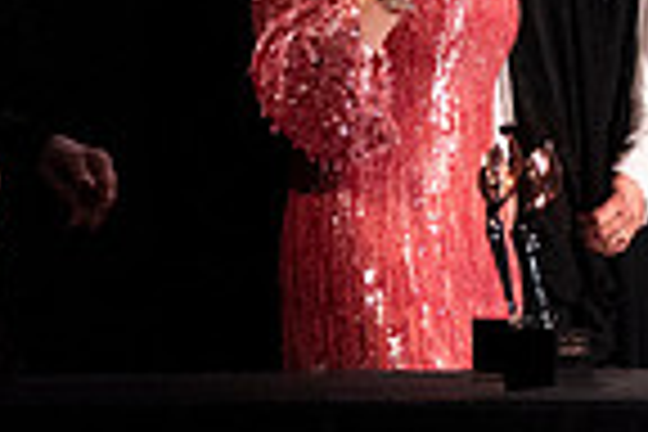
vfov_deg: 0.9
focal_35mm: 1607
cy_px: -308
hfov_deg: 1.3
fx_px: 28924
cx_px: 567
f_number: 6.3
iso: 12800
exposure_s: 1/320
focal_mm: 400
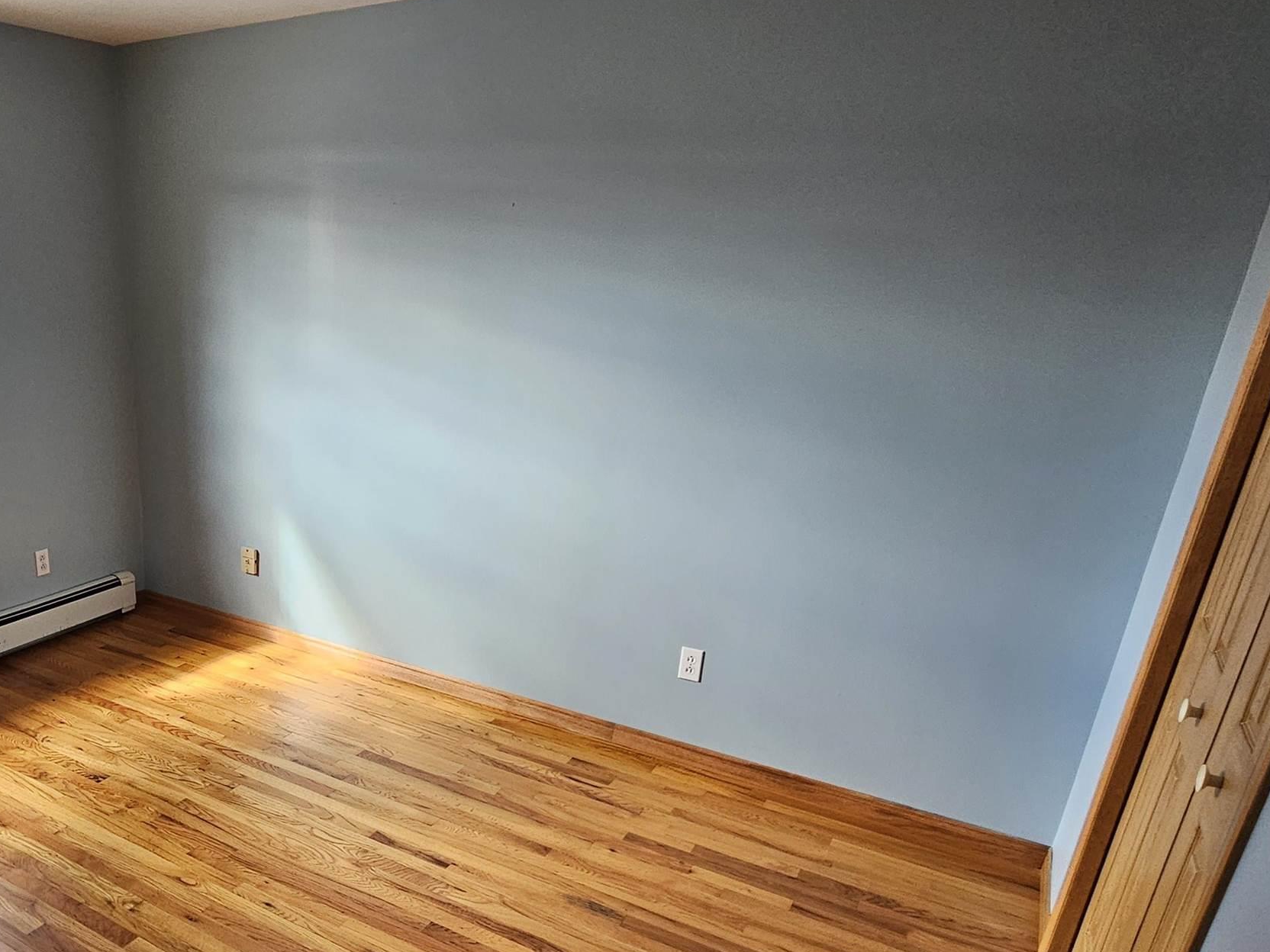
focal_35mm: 24
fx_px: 881
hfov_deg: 67.2
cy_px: 650
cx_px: 322
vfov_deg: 55.4
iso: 250
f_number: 2.2
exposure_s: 1/60
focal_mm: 2.2
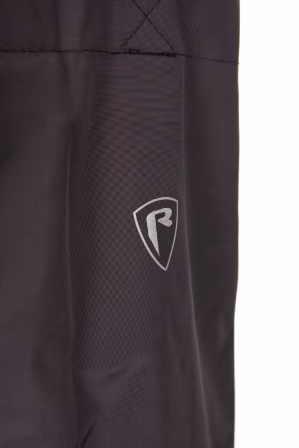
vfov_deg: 39.6
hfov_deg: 27.0
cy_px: 224
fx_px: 622
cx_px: 150
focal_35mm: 50
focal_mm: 50
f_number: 11
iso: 160
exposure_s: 1/160
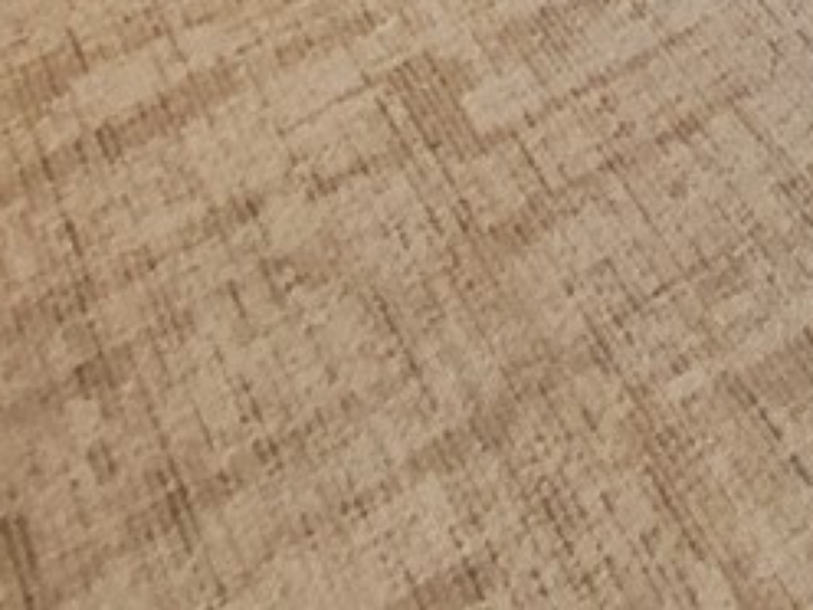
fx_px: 1973
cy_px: -1197
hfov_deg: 16.1
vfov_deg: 11.2
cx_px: 1754
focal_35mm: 84
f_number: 2.2
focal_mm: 2.2
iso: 400
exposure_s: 1/30
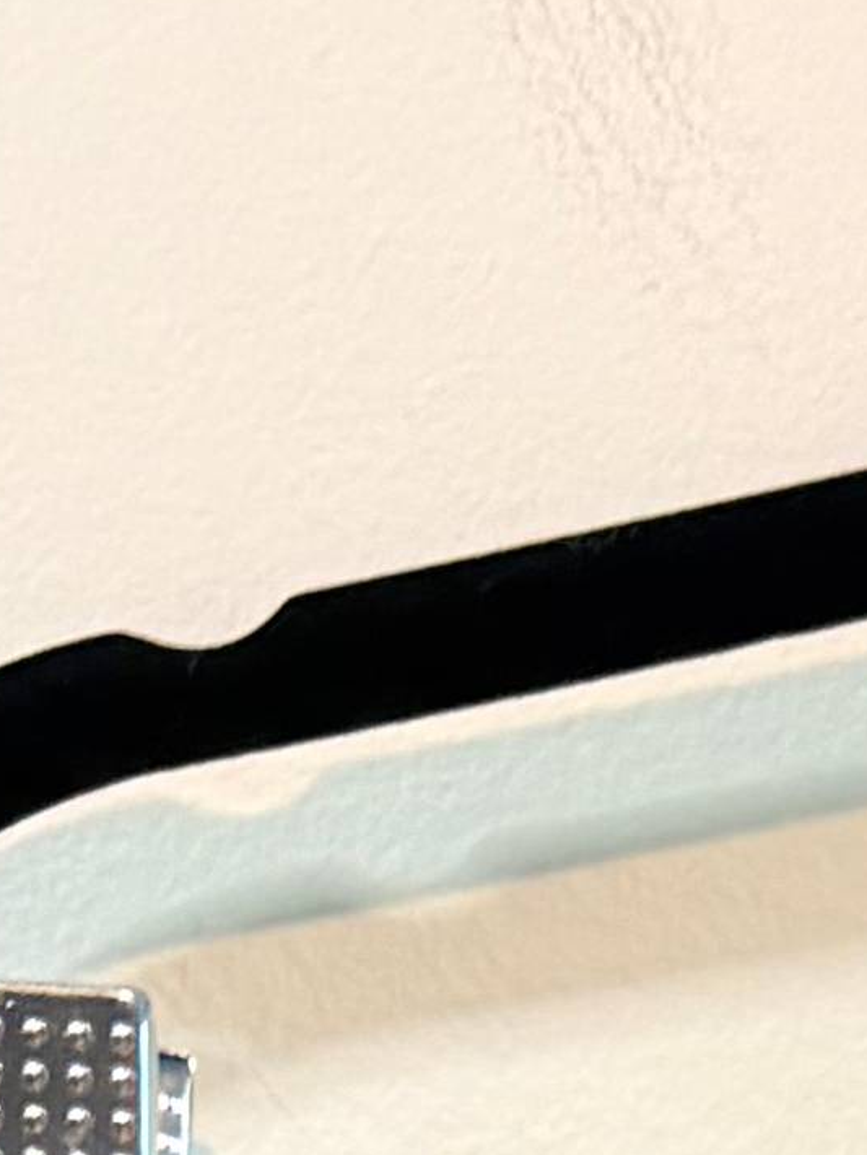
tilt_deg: -3.4
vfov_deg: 9.3
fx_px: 5774
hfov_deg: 8.2
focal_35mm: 173
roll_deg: -2.2
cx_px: 1645
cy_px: 3335
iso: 200
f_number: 1.78
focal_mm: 6.76
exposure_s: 1/60
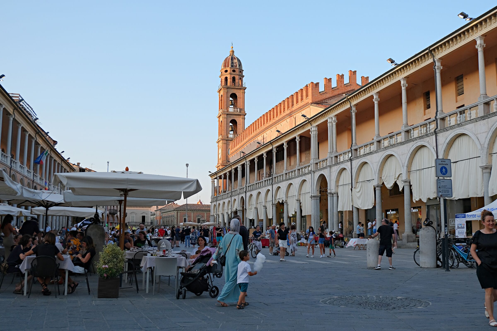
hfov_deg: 47.4
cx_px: 248
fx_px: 566
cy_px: 166
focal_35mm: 41
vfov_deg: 32.6
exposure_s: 1/220
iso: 320
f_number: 5.6
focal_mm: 27.1
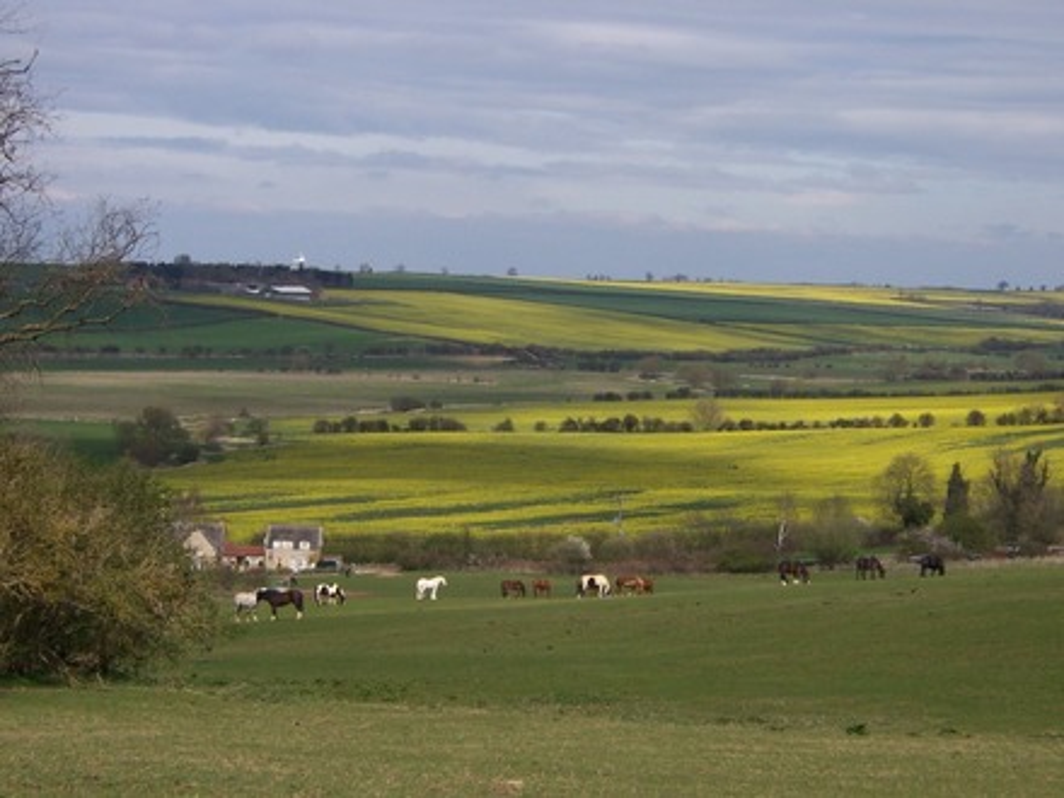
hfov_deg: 19.6
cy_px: 399
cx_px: 532
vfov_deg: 14.8
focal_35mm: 100
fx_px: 3074
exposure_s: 1/250
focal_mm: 16.6
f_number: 8
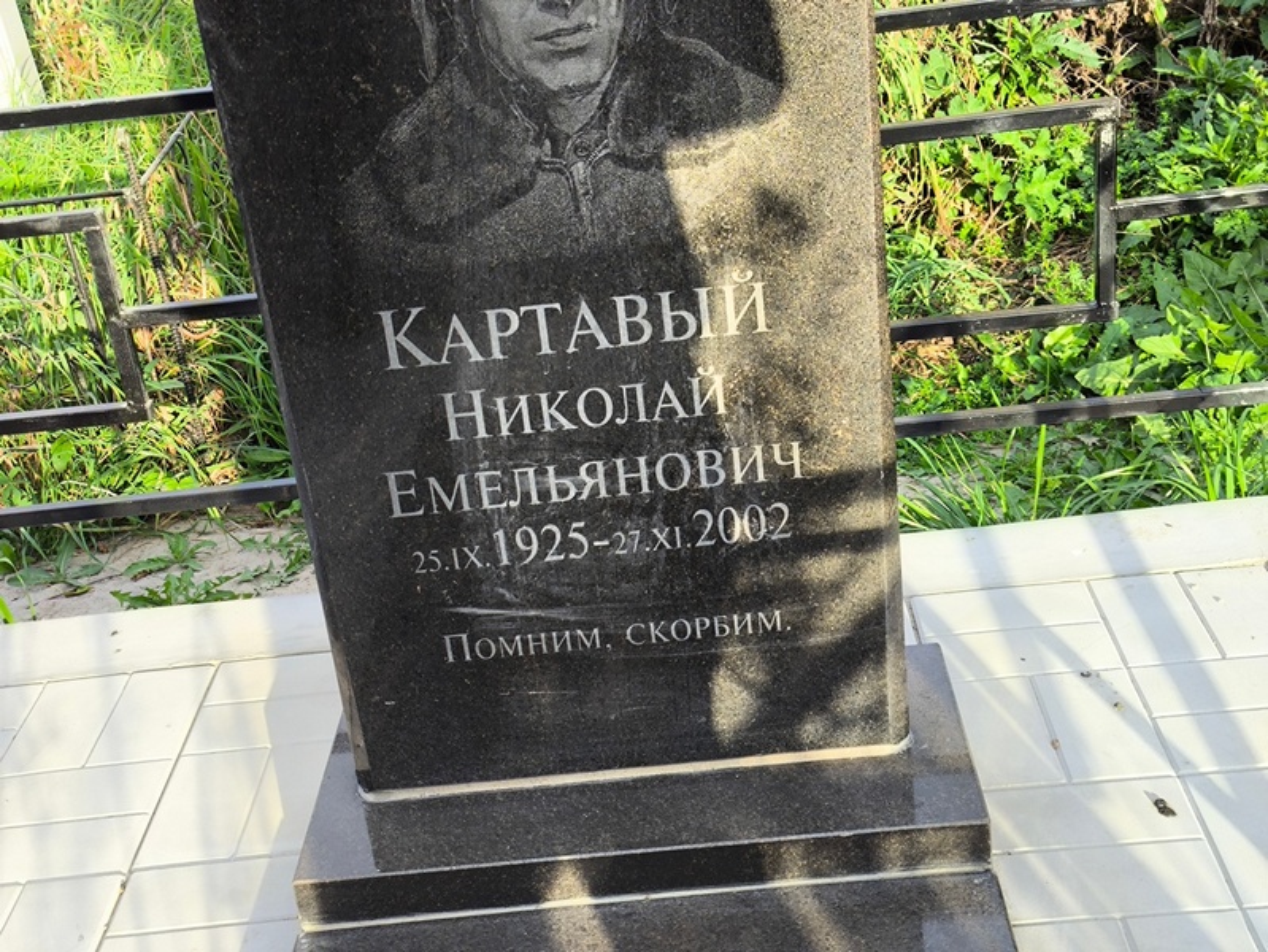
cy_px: 476
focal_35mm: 50
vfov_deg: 29.1
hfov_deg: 38.2
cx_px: 634
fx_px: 1832
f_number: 1.7
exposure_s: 1/221
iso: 50
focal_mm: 4.71
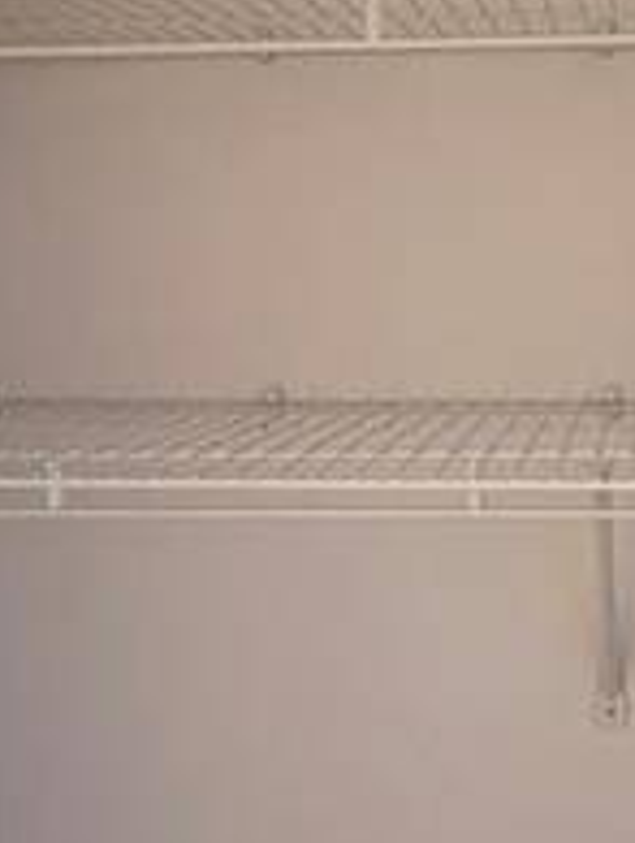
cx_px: 579
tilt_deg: -4.4
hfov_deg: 25.7
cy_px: 380
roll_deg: +0.5
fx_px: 1341
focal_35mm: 55
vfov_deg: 34.8
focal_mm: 2.22
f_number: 2.2
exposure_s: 1/60
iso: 320
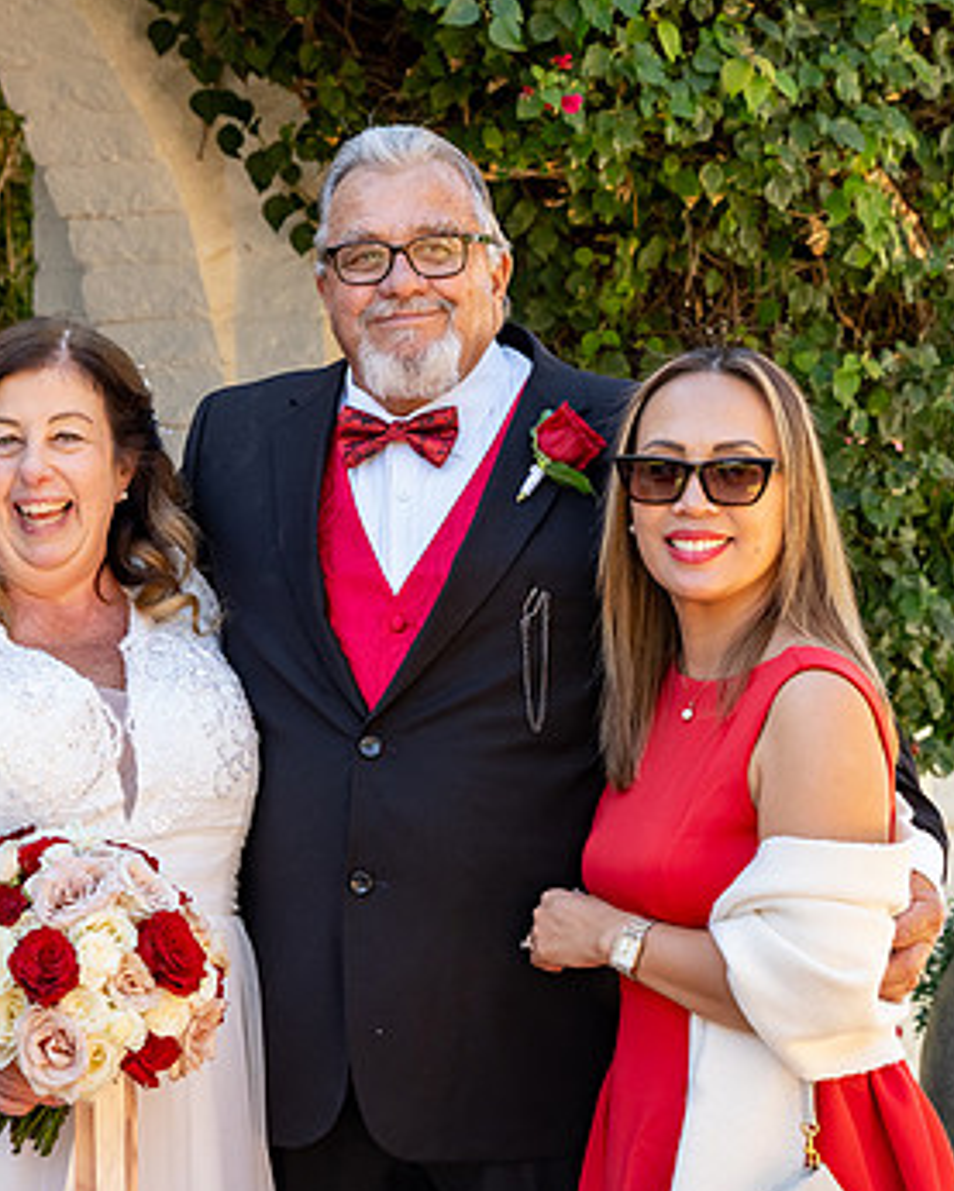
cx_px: 183
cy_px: 583
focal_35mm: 110
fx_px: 3881
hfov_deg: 13.9
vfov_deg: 17.5
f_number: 7.1
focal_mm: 70
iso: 1000
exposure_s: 1/250
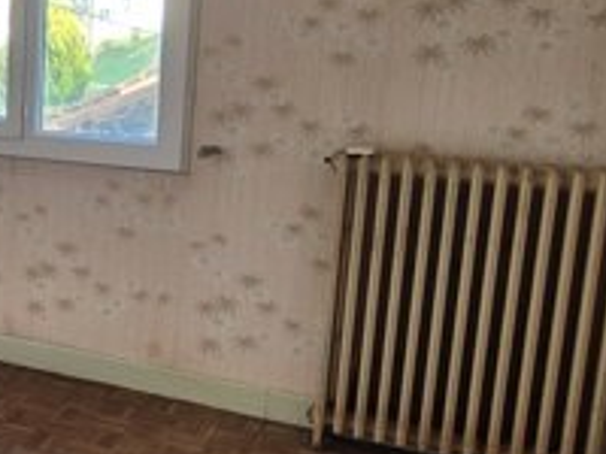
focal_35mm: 52
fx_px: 910
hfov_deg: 29.4
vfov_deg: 28.0
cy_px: 191
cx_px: -191
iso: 50
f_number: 2.2
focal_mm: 2.2
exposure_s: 1/50
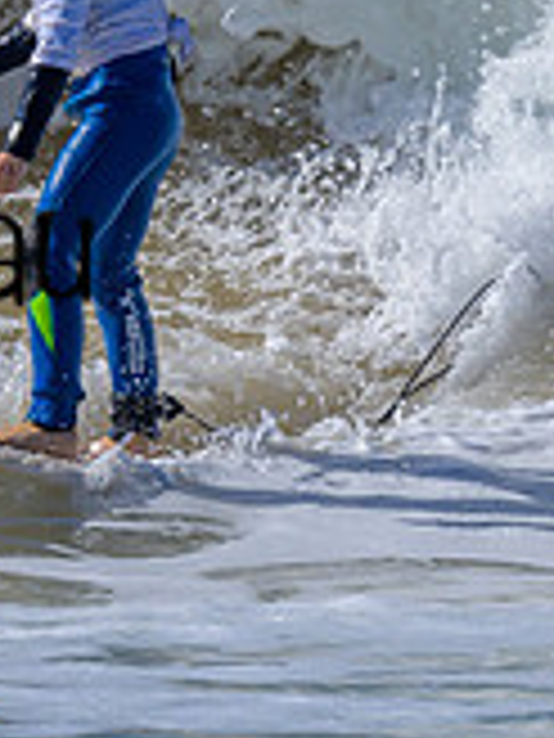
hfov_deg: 0.4
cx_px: -50
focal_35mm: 3741
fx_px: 79829
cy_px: 83
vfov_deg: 0.5
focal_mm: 800
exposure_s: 1/2000
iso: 200
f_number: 6.3
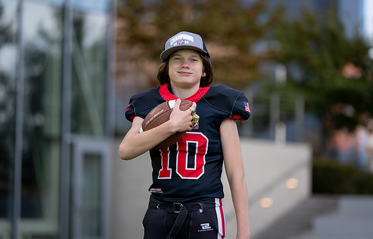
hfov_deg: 13.2
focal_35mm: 157
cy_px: 110
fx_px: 1610
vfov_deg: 8.5
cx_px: 194
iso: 100
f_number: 2.8
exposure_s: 1/500
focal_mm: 148
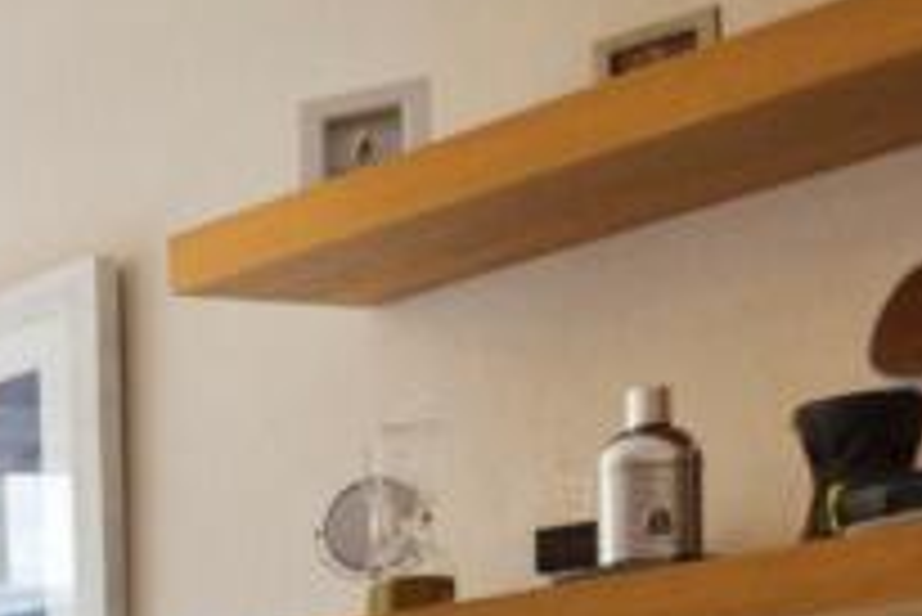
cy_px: 1342
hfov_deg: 20.2
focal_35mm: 82
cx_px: -553
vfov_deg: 13.5
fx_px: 2114
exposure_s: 1/80
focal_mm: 11
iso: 400
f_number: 2.8
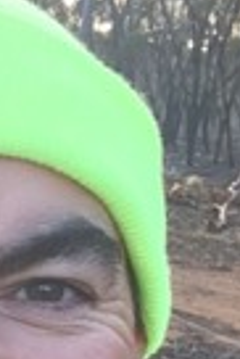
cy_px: 338
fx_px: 1227
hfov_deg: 10.8
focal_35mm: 123
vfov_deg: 16.4
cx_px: -98
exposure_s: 1/120
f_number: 2.4
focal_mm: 2.15
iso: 64
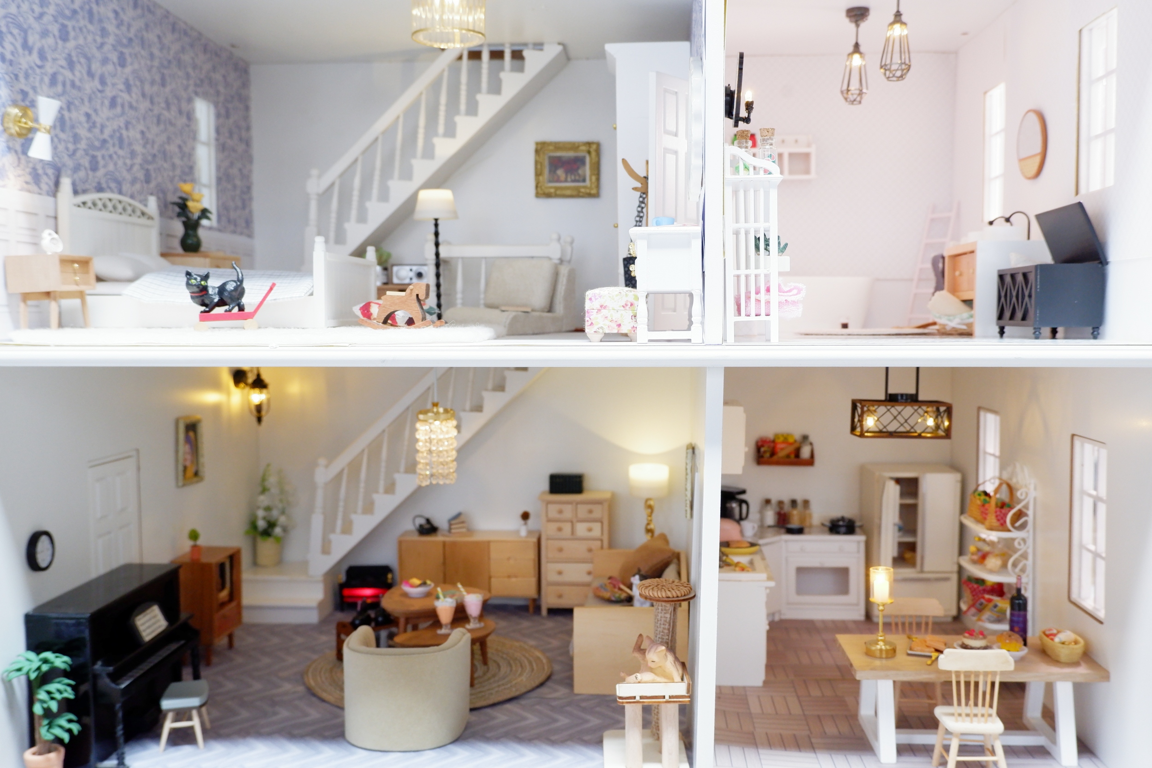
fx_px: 960
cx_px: 576
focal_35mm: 30
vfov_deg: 43.6
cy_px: 384
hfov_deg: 61.9
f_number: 4.2
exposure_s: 1/30
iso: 1250
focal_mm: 20.9
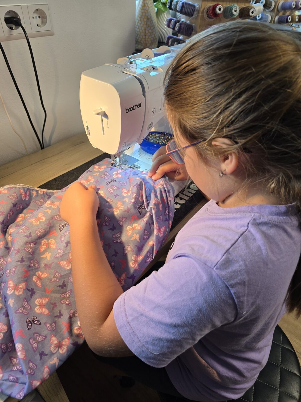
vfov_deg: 73.9
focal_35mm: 23
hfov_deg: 58.9
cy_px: 201
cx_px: 150
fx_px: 267
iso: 40
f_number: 1.7
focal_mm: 6.3
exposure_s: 1/62
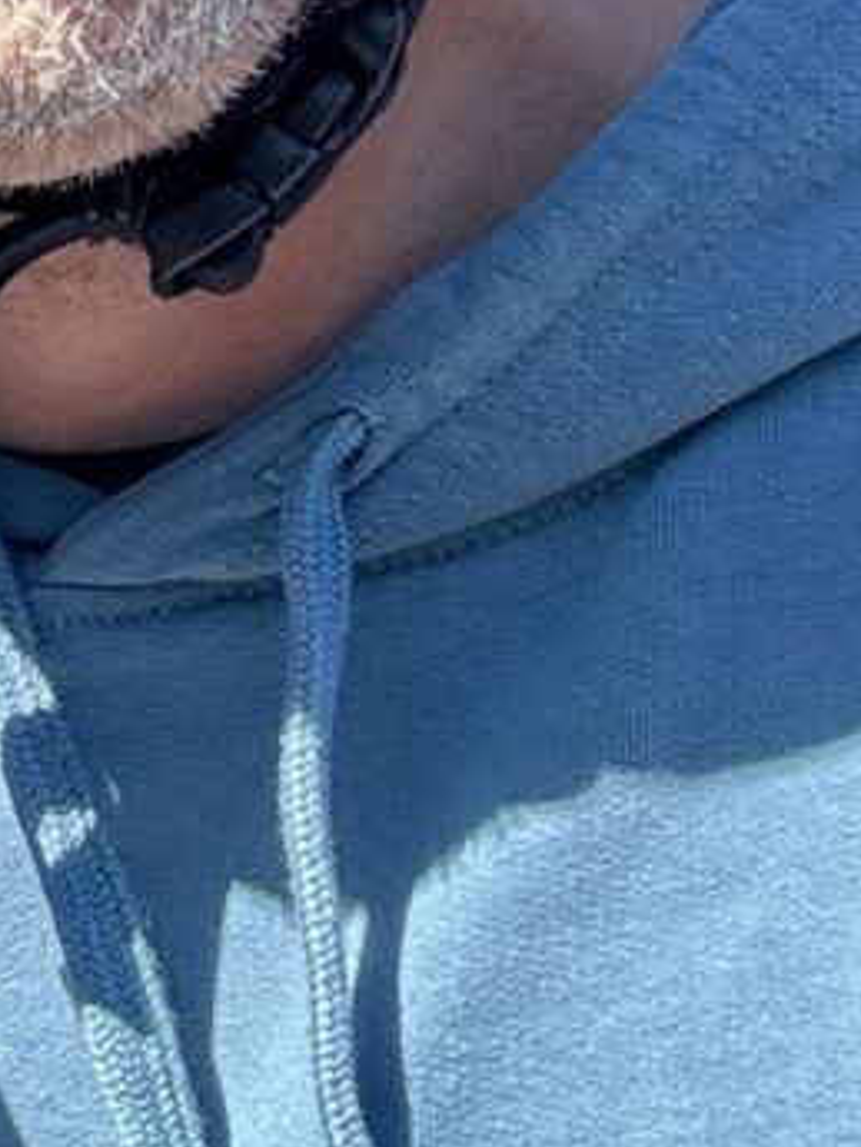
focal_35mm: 139
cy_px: -329
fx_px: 4607
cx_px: -785
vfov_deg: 13.7
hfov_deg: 10.0
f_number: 1.9
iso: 25
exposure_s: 1/320
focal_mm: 2.69
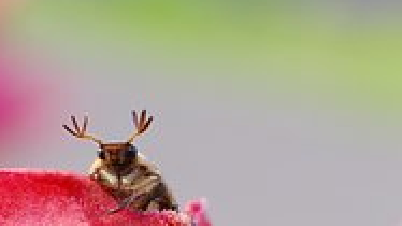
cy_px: 252
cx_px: 198
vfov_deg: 8.0
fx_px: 1603
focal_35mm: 150
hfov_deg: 14.3
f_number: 7.1
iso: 400
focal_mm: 35
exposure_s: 1/160
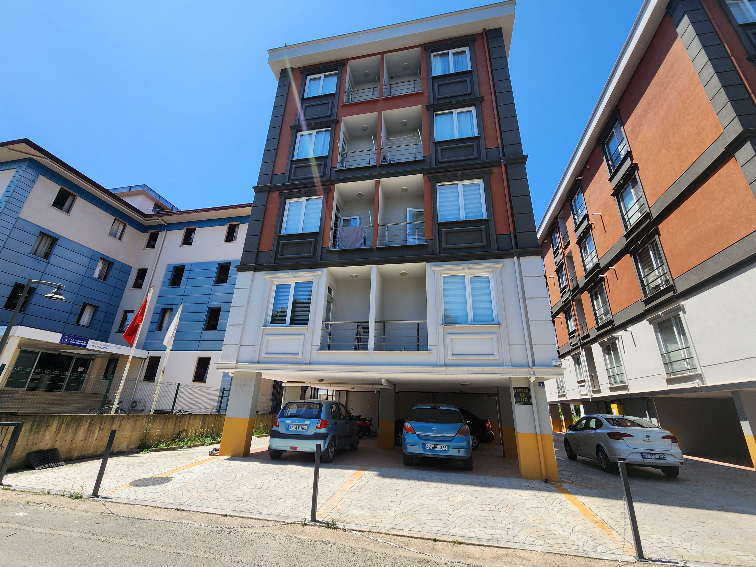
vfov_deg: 85.6
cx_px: 379
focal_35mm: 14
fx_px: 306
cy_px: 274
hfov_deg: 102.1
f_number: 2.2
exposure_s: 1/1484
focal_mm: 2.2
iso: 50
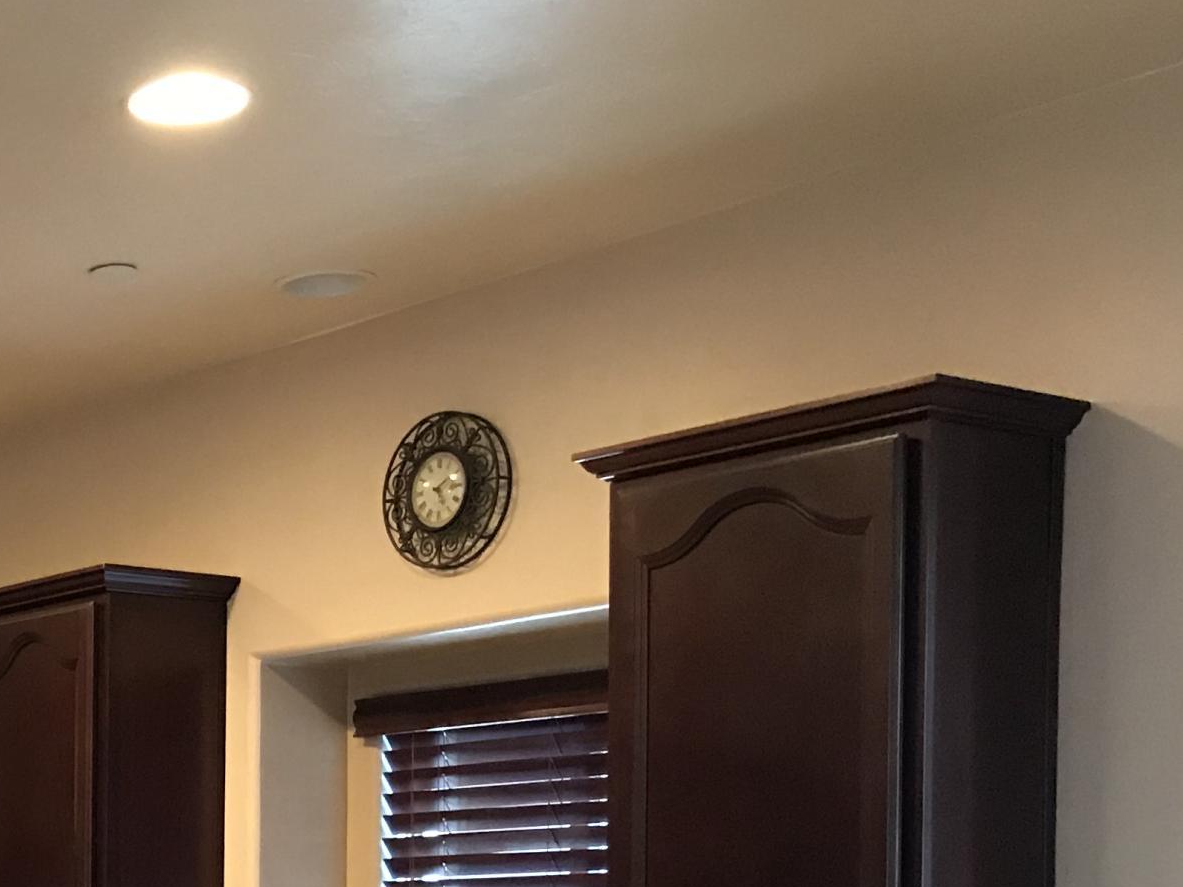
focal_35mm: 71
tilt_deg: -1.4
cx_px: -275
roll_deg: +0.4
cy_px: 1041
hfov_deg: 24.5
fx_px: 2426
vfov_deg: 19.6
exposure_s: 1/15
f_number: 1.8
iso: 100
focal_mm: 3.99
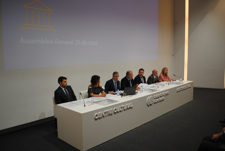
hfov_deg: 61.8
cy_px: 76
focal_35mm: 30
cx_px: 112
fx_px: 188
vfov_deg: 43.8
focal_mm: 20
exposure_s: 1/30
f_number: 3.8
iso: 220
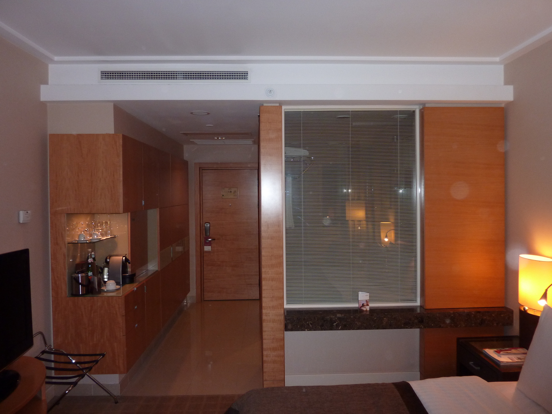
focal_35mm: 25
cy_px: 207
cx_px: 276
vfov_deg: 54.9
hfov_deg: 69.4
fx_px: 399
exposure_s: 1/30
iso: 200
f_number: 3.3
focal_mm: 4.1
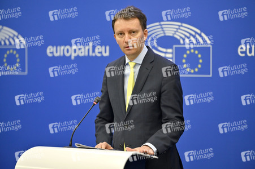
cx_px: 128
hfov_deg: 13.3
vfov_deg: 8.8
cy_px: 84
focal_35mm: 155
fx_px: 1097
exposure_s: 1/400
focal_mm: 155
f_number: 2.8
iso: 1600
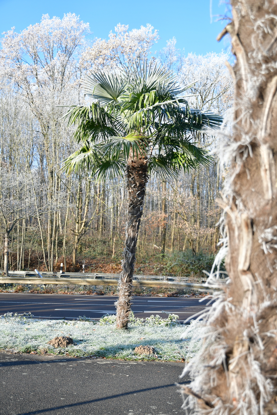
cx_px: 138
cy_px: 208
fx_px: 433
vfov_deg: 51.3
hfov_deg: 35.5
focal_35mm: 38
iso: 160
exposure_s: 1/640
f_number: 3.2
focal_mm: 25
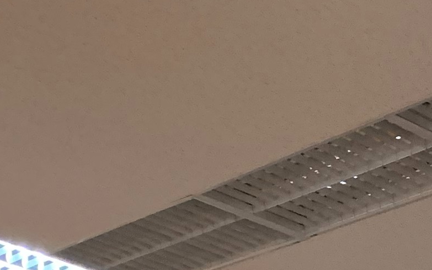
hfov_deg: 14.4
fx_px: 1671
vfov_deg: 8.1
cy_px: 749
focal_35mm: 142
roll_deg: -6.2
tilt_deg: +4.4
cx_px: 471
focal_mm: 4.25
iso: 320
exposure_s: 1/50
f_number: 1.8
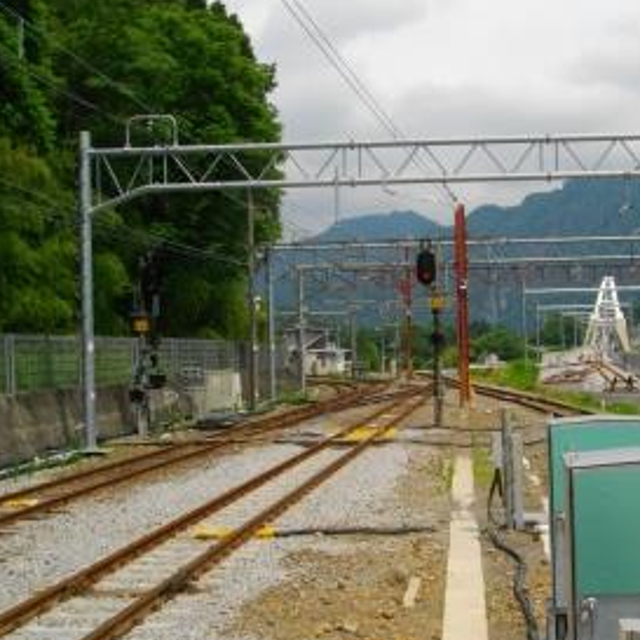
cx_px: 431
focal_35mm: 58
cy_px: 319
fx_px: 1213
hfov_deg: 29.3
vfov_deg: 29.6
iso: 100
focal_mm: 7.1
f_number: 6.3
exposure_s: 1/500
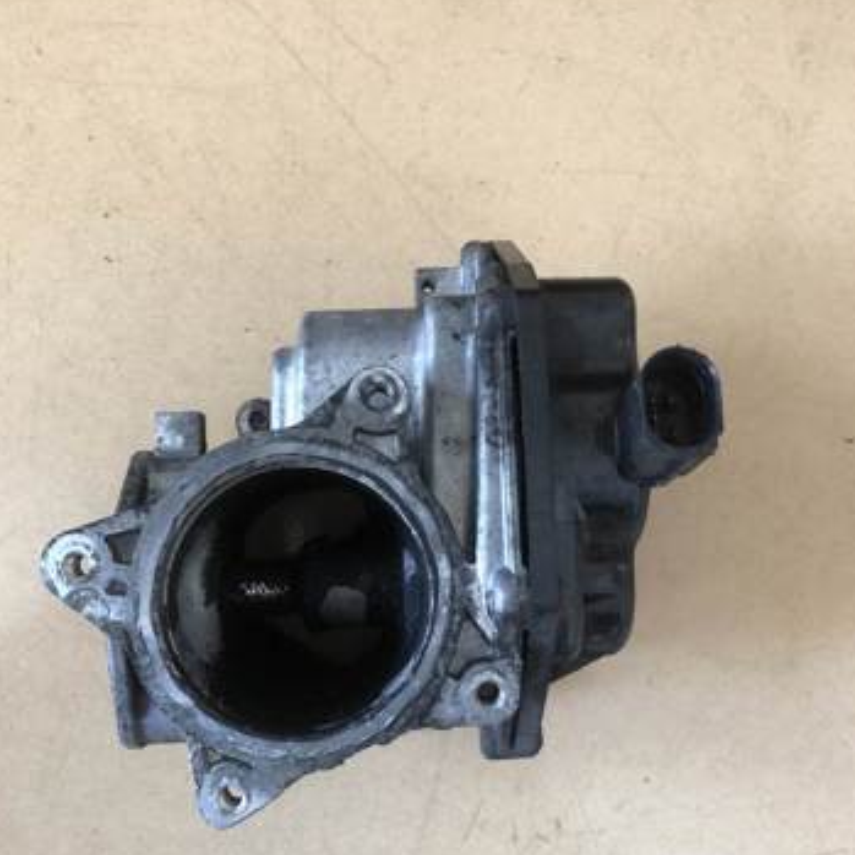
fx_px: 950
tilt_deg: -86.3
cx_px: 430
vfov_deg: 48.4
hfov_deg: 48.5
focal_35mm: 34
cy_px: 475
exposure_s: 1/15
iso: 64
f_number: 1.8
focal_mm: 4
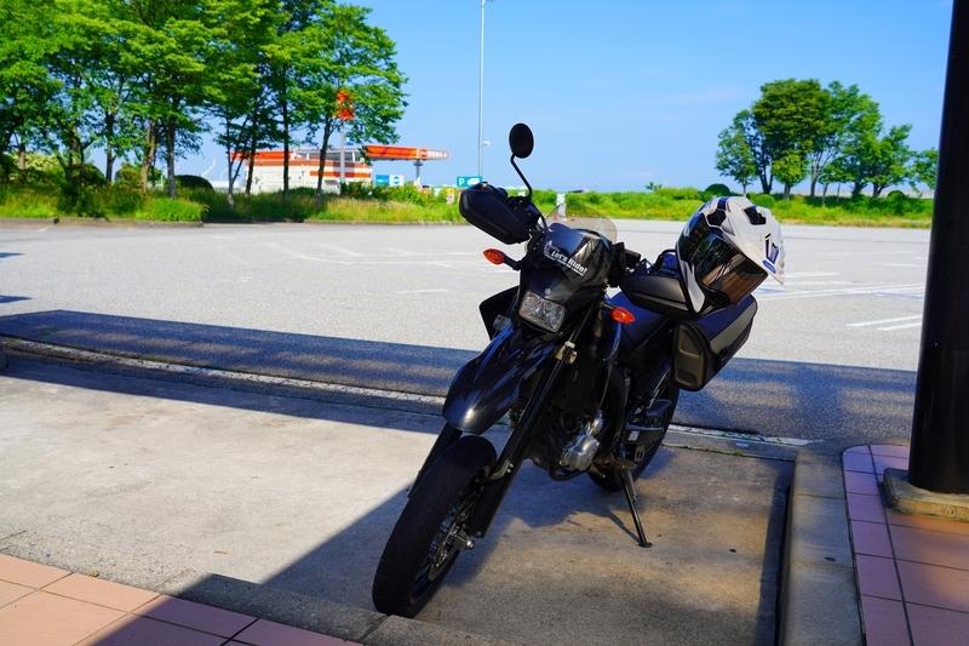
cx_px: 484
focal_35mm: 30
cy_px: 323
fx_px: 807
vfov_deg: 43.6
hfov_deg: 61.9
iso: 100
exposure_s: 1/400
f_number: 5.6
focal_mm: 30
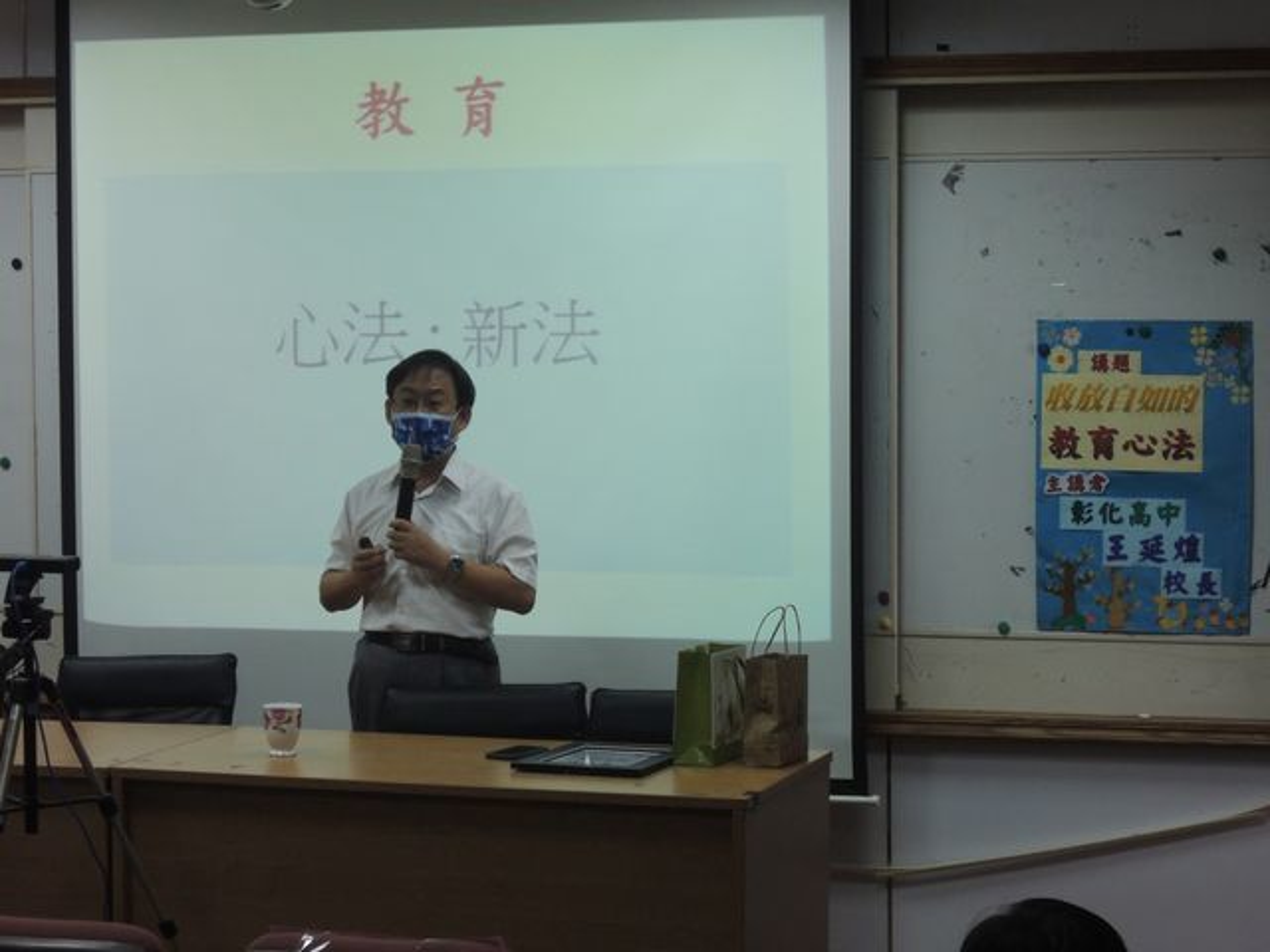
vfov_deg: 14.8
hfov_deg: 19.6
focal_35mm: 100
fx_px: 3669
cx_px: 635
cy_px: 476
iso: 400
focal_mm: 17.9
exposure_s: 1/40
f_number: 5.5
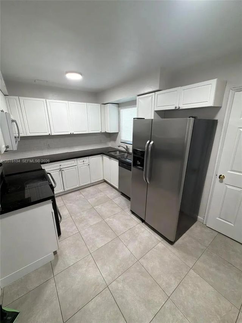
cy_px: 162
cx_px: 121
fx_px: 130
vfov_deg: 102.1
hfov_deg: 85.7
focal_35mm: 14
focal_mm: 2.22
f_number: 2.2
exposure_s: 1/60
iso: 250
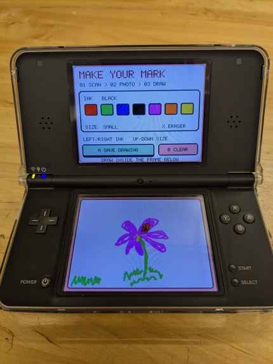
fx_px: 284
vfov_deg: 65.3
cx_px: 136
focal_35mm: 27
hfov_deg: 51.4
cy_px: 182
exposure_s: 1/99.9
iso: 72
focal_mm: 4.38
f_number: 1.73
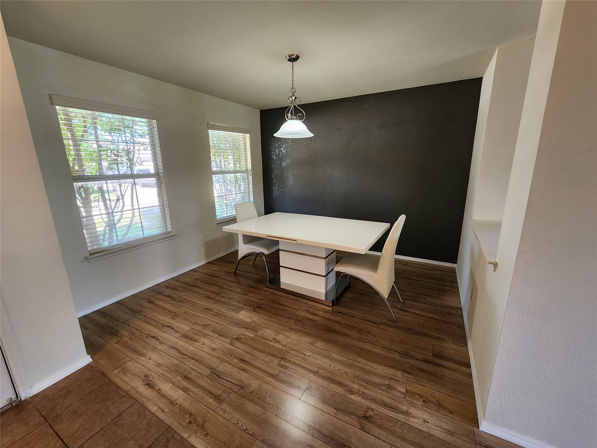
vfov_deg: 89.9
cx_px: 298
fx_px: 224
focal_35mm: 13
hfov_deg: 106.2
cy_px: 224
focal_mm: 2.2
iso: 250
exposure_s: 1/60
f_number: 2.2
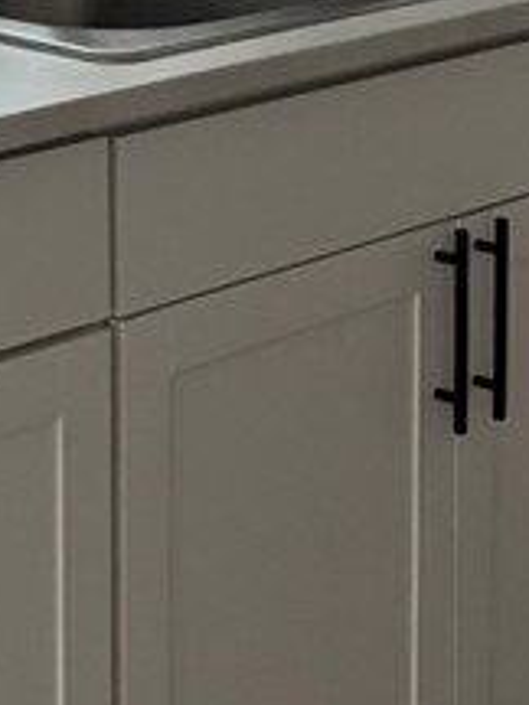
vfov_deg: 15.1
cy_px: -287
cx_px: -131
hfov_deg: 11.8
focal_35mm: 123
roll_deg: +0.3
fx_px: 2506
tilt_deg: -5.1
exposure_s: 1/44
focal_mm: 5.96
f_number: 1.6
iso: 500
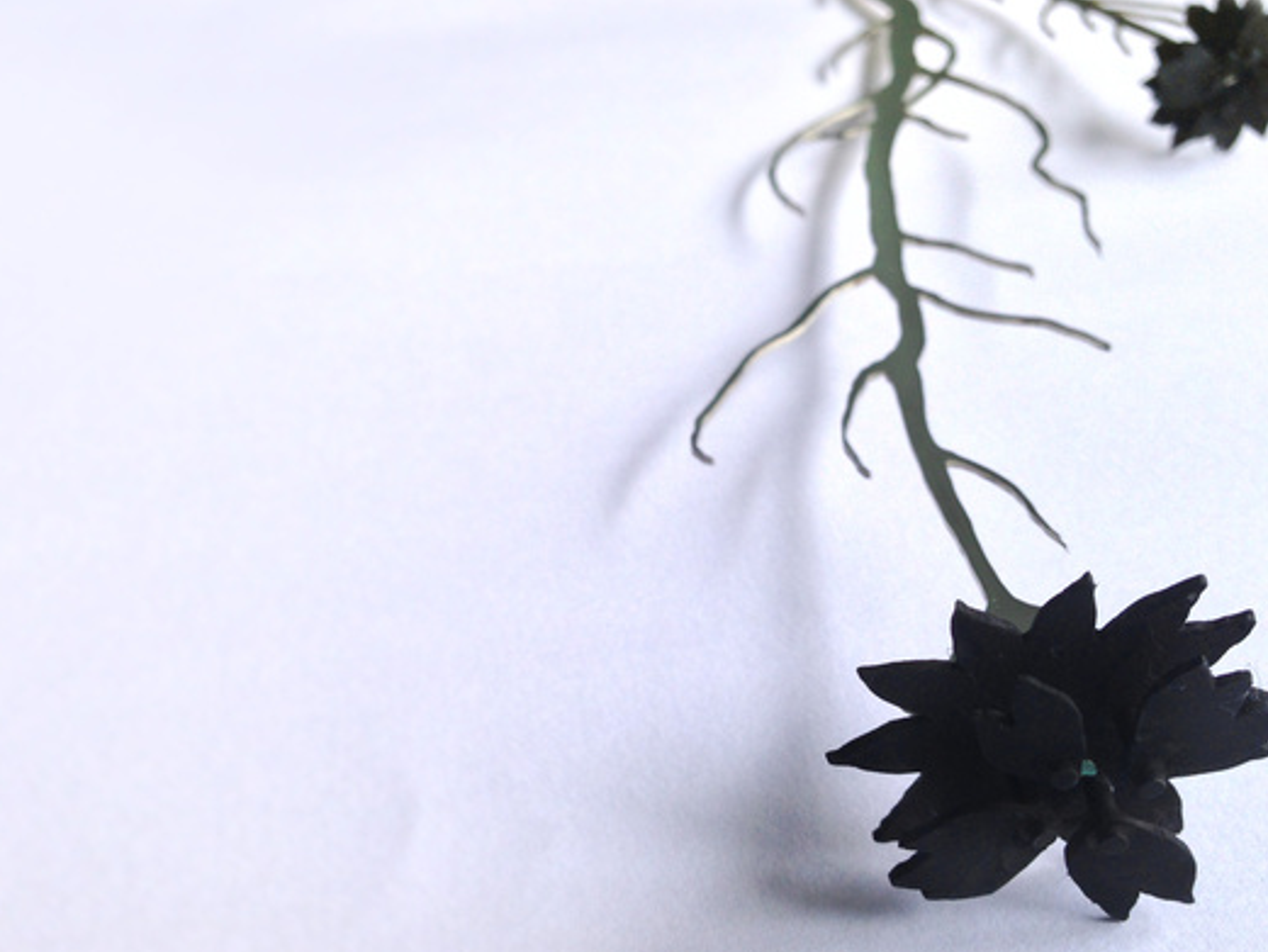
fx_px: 1392
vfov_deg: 37.7
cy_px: 485
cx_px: 674
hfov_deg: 48.9
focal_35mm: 38
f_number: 2.4
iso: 50
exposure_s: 1/354
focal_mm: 4.12
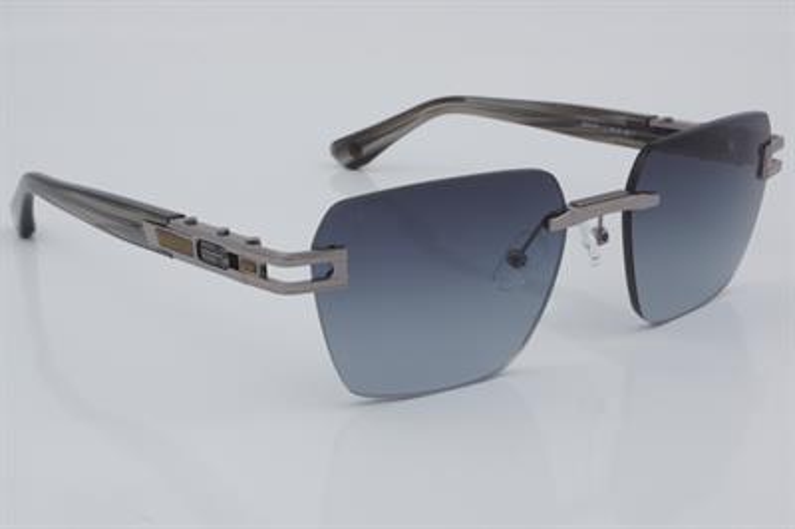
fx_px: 1655
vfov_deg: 18.2
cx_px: 398
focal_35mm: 75
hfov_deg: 27.0
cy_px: 264
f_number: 32
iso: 100
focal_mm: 50
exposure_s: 1/4
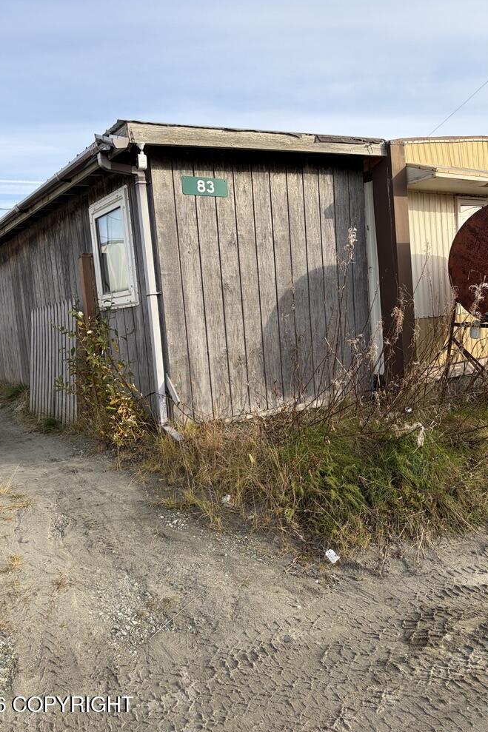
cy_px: 360
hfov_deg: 46.3
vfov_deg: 65.5
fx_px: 569
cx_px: 225
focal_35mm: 28
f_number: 1.6
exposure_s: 1/1287
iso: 50
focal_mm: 5.96
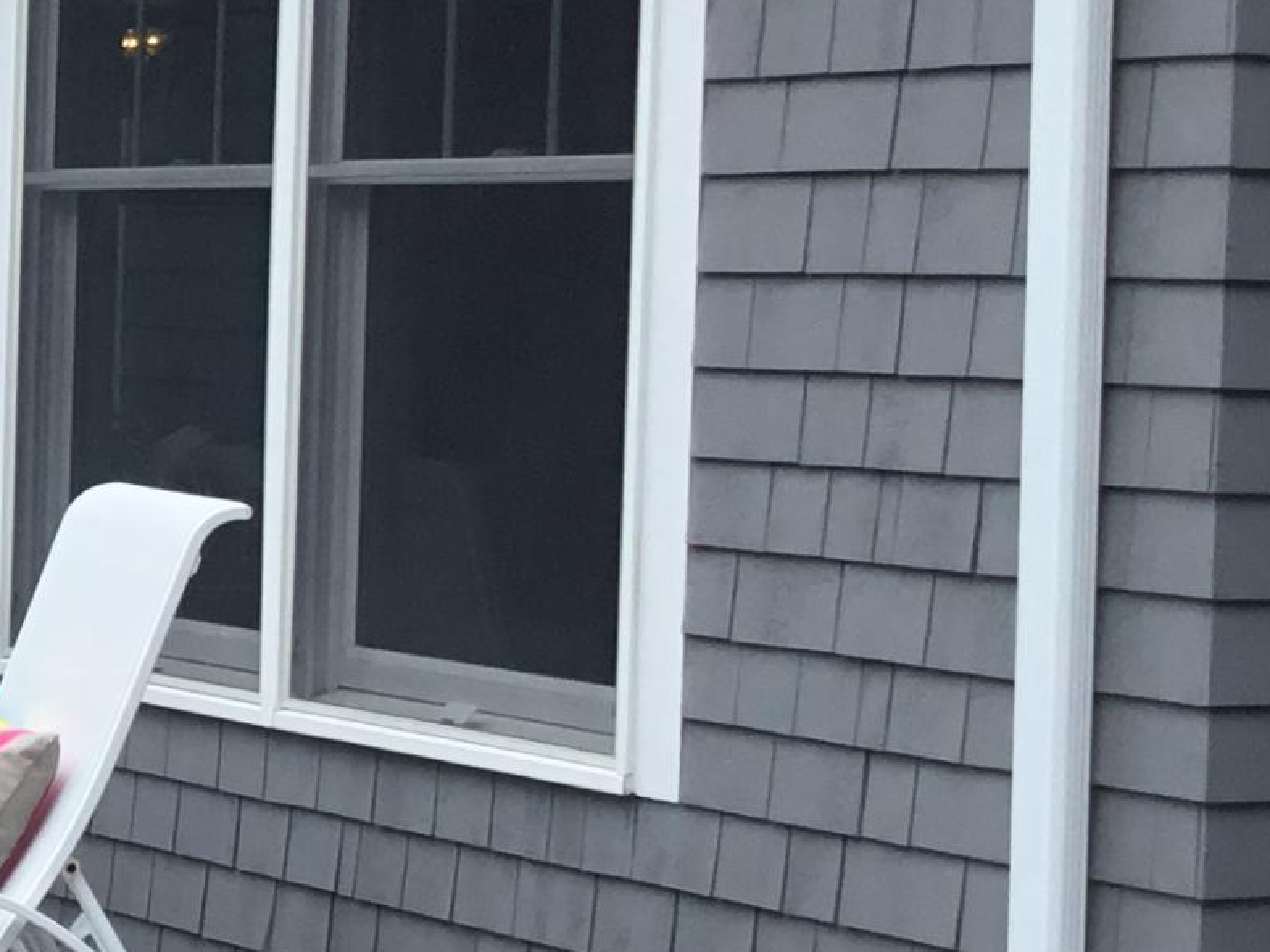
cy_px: 412
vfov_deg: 12.6
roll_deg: -0.4
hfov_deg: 15.0
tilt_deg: -1.3
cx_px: -822
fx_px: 4329
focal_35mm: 118
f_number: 2.4
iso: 25
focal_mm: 3.3
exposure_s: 1/849
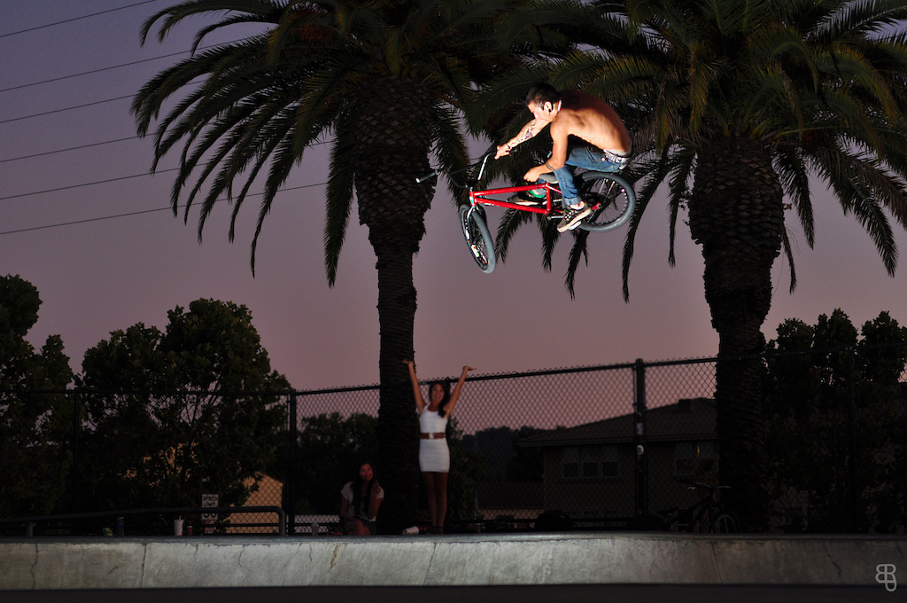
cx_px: 454
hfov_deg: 27.0
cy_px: 302
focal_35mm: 75
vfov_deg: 18.1
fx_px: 1887
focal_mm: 50
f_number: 2.8
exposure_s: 1/200
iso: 250
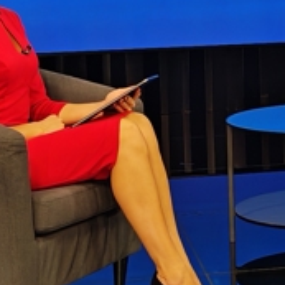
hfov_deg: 10.7
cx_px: 337
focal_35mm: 160
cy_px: 28
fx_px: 1490
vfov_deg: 10.9
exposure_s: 1/100
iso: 200
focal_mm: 6.83
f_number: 2
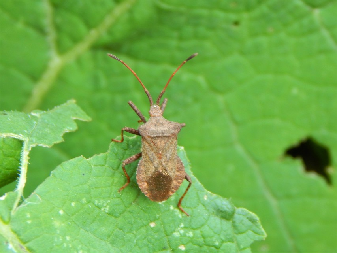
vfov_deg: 7.2
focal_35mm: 207
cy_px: 126
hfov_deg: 9.6
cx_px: 168
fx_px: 2016
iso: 125
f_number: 5.4
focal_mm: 37.1
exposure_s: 1/60
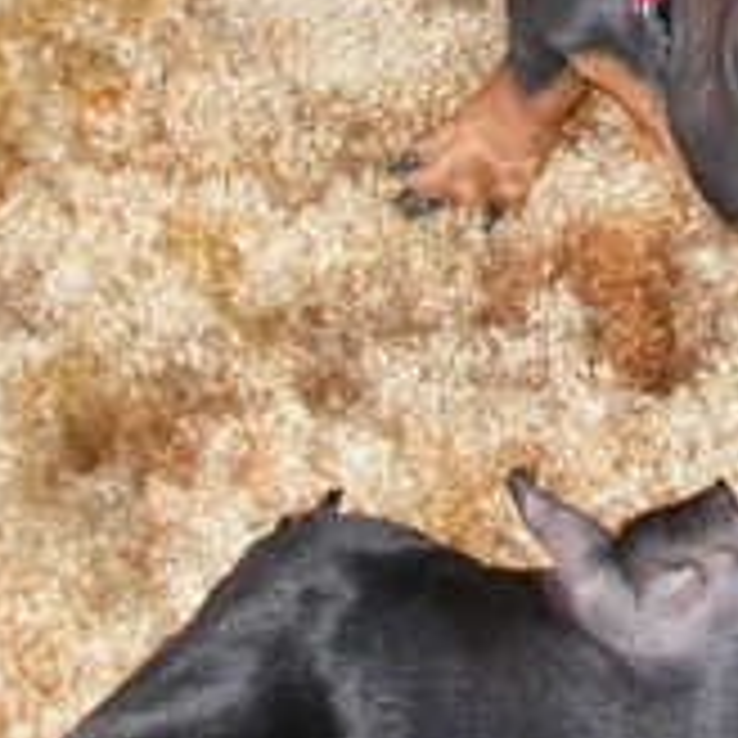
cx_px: 598
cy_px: -198
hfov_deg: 13.3
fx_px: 3160
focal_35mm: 131
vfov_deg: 12.9
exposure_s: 1/60
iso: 100
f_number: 2.6
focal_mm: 7.85
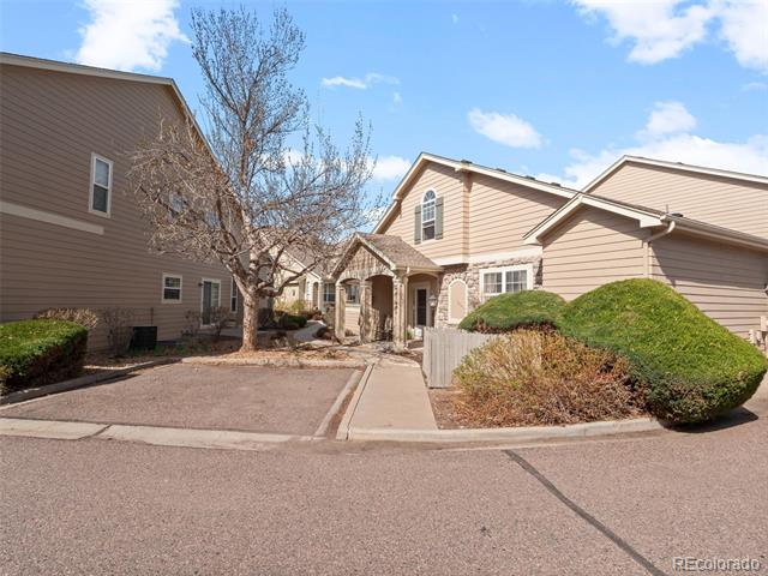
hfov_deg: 94.5
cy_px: 288
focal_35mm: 16
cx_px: 384
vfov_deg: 78.1
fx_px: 355
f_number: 7.1
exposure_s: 1/160
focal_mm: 8
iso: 125
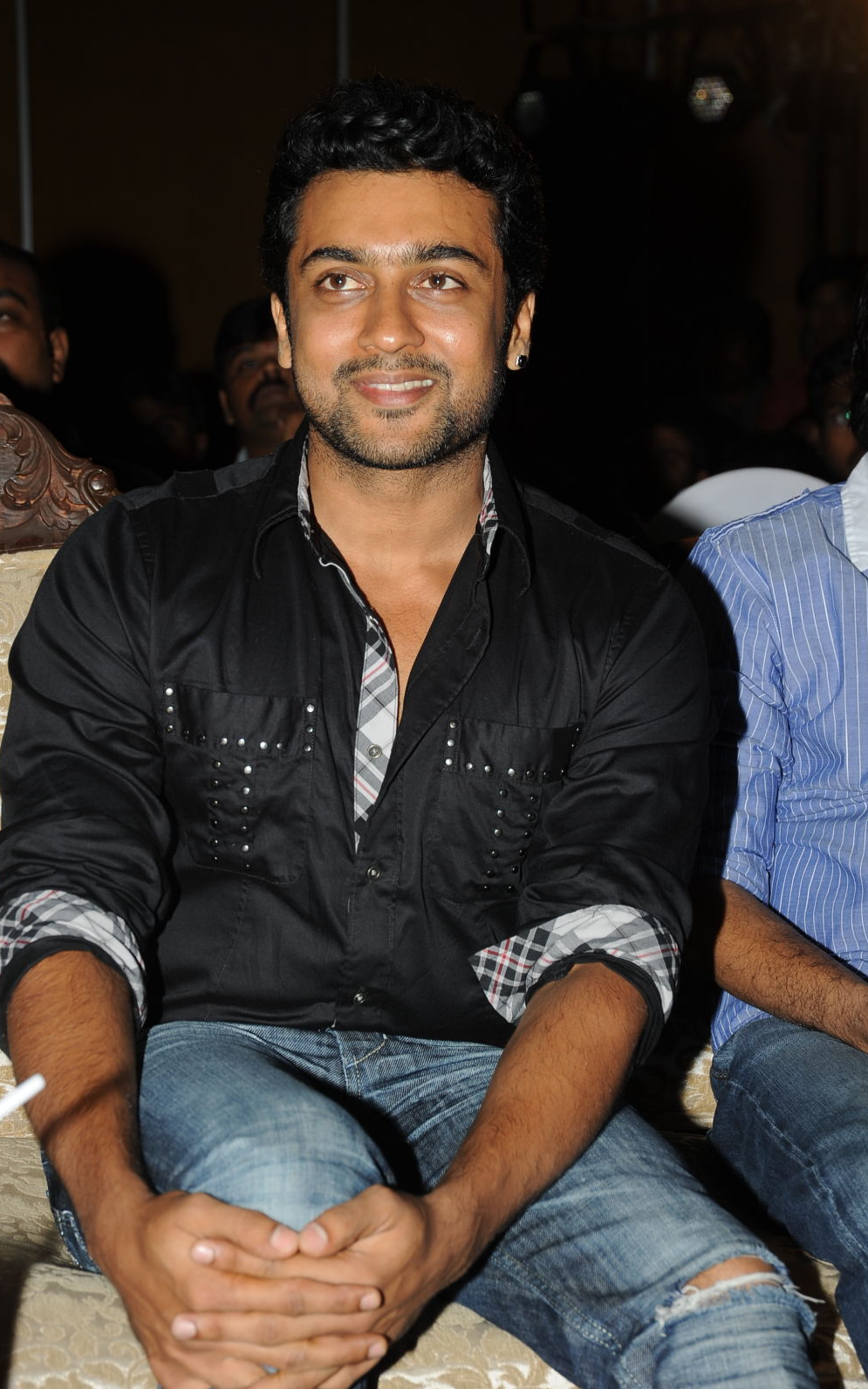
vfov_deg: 23.8
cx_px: 417
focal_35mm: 87
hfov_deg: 15.0
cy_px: 696
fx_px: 3293
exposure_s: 1/125
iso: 200
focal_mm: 85
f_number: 8
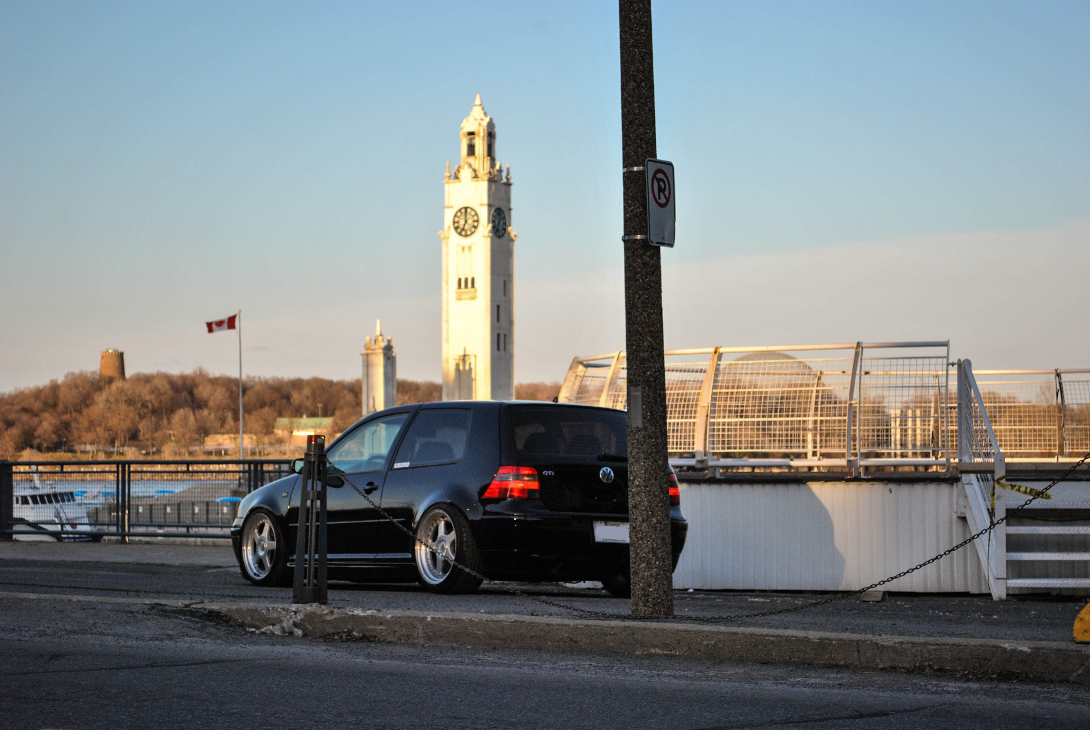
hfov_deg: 24.6
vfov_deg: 16.6
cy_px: 365
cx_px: 545
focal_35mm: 82
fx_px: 2501
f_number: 5.6
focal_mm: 55
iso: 400
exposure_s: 1/640
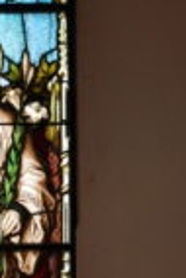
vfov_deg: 9.7
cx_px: -50
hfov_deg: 6.5
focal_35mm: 211
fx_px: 1631
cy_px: 217
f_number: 4.5
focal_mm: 40
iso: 500
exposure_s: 1/30
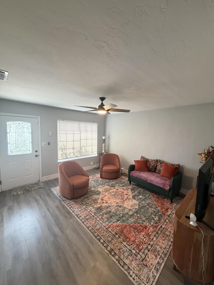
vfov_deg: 102.1
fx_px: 115
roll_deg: -0.9
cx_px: 107
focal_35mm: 14
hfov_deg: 85.7
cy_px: 142
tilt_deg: -2.4
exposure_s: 1/60
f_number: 2.2
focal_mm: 2.22
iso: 500
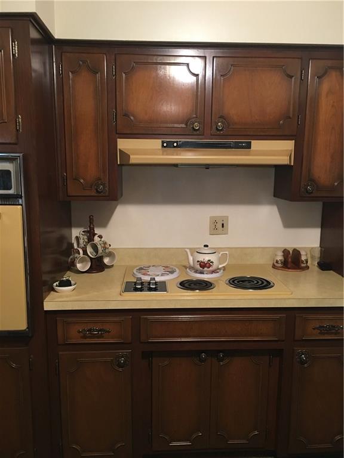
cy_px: 229
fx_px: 384
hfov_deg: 48.2
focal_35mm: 29
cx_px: 172
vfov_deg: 61.7
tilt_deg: -6.8
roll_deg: -2.1
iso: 100
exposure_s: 1/10
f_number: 2.2
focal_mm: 4.15
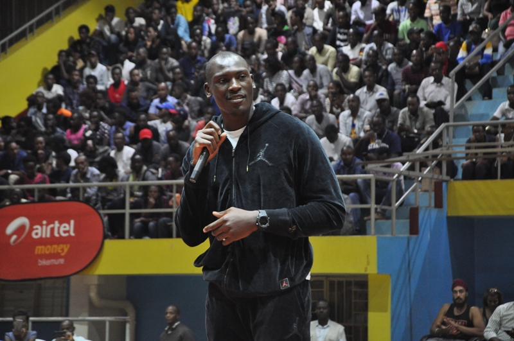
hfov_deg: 14.0
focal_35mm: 147
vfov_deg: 9.3
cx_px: 257
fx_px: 2096
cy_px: 170
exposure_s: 1/45
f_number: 6.7
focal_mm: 98
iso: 1600
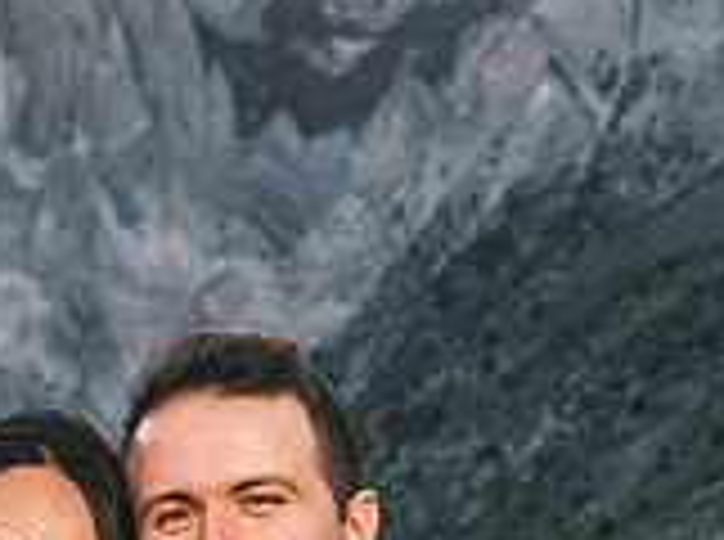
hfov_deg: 13.6
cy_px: 673
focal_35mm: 145
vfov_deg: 10.0
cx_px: 126
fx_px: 3026
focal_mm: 41.8
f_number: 5
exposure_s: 1/125
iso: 400
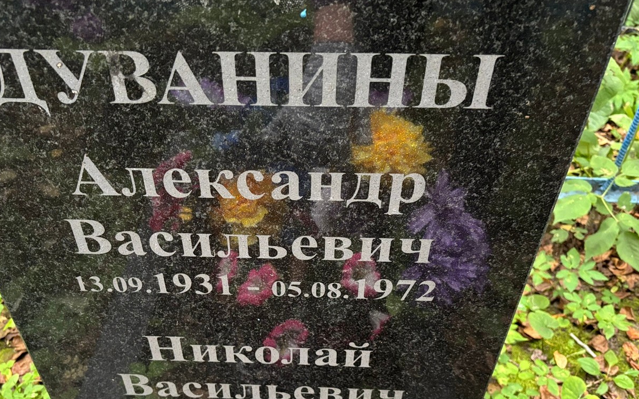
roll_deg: +0.4
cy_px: 248
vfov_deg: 38.1
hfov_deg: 58.0
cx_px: 286
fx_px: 575
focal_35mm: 33
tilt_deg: -41.0
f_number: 1.6
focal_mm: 5.96
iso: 640
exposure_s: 1/35
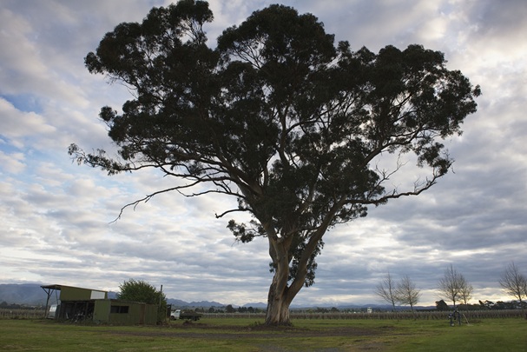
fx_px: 351
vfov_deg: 53.2
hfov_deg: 73.7
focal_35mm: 24
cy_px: 176
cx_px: 264
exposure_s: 1/125
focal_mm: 24
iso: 320
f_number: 9
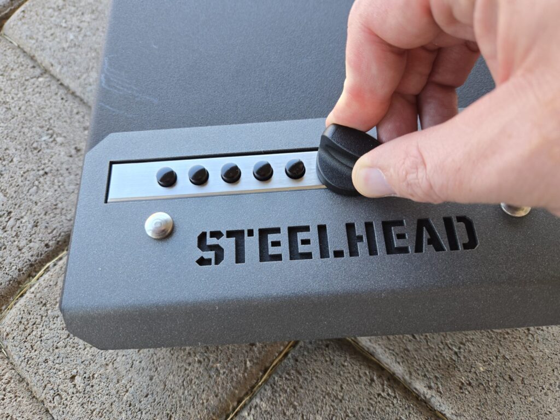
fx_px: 372
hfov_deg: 73.9
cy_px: 210
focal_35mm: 23
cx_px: 280
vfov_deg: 58.9
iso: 80
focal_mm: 5.4
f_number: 1.8
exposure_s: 1/180
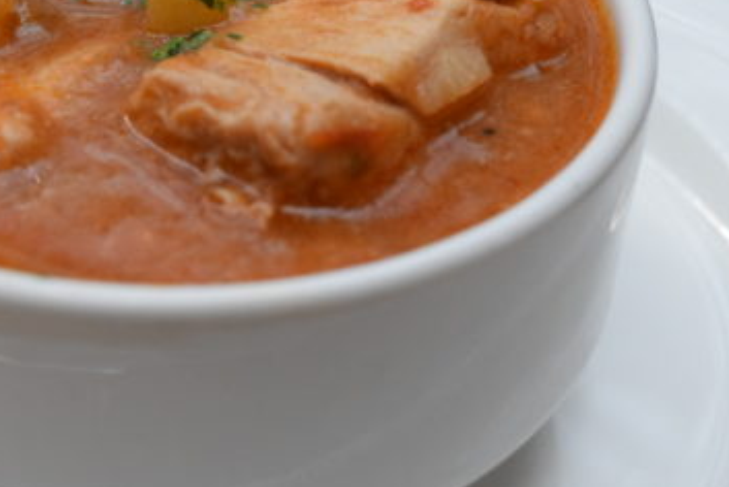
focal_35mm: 100
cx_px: 198
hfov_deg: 20.3
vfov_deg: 13.7
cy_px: 117
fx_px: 2027
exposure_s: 1/160
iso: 3200
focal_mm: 38
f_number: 6.3
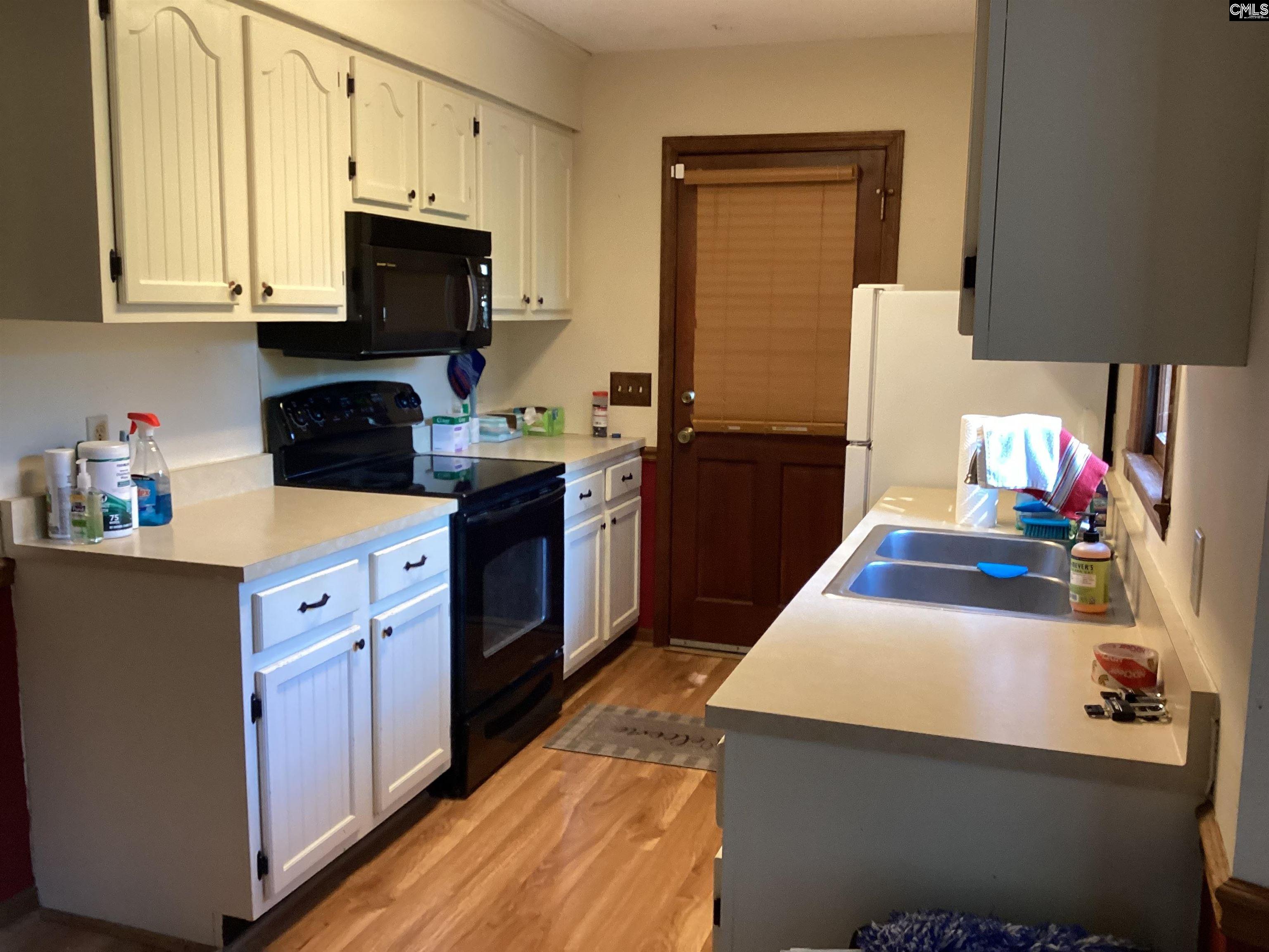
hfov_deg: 58.4
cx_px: 634
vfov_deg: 45.4
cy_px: 476
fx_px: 1136
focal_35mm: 31
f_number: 2.4
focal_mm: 3.3
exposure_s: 1/60
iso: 200
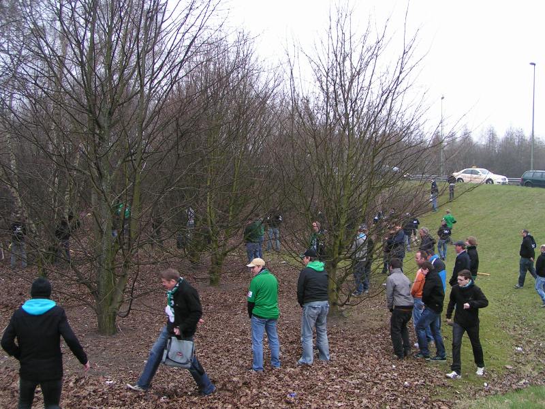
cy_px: 204
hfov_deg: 49.0
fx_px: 598
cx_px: 272
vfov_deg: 37.7
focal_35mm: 38
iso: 50
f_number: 4.5
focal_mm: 5.8
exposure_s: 1/100
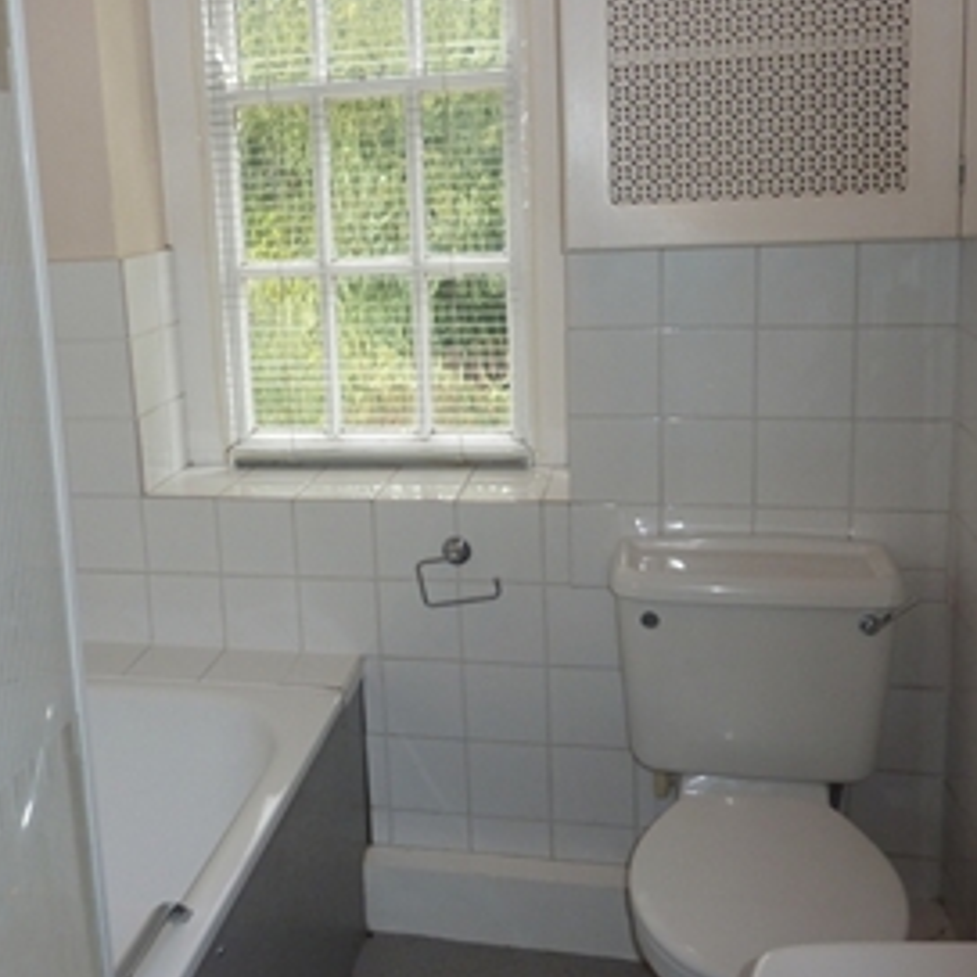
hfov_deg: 42.0
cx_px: 295
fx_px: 1245
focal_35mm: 39
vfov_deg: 42.6
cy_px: 395
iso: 100
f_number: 3.3
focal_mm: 4.1
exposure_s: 1/30
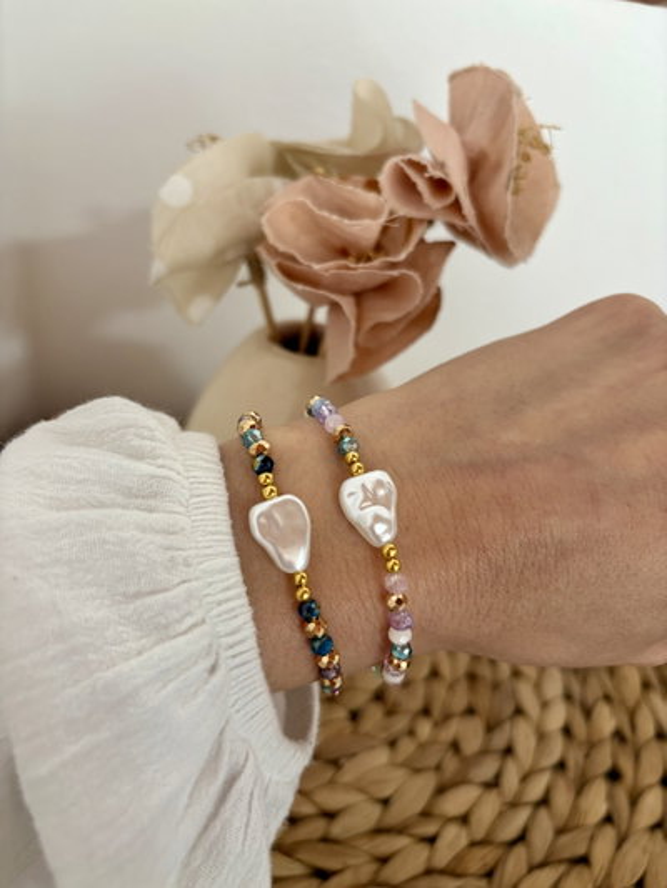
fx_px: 668
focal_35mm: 26
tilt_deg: -32.1
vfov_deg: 67.3
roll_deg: -7.6
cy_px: 444
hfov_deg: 53.1
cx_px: 334
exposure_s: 1/60
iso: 160
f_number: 1.6
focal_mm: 5.96
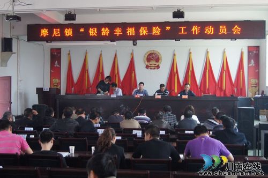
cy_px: 89
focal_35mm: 45
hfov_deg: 43.7
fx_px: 335
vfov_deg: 29.8
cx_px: 134
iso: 1000
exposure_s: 1/160
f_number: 4.5
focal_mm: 30
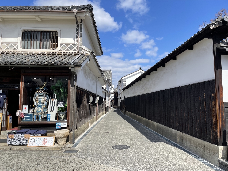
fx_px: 171
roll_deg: -0.2
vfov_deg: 53.1
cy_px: 86
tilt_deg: +6.0
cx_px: 114
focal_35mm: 26
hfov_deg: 67.3
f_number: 1.6
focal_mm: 5.1
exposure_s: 1/3788
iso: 32
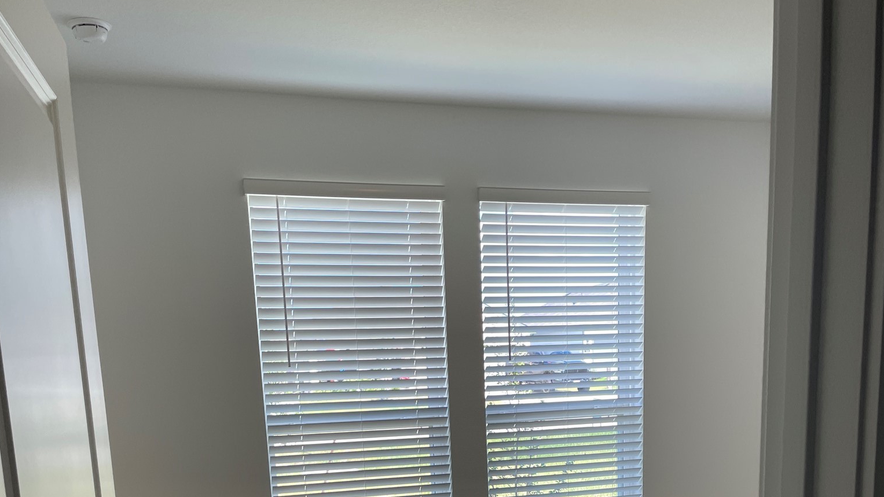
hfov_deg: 52.8
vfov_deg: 28.4
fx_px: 891
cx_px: 442
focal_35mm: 38
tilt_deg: -10.4
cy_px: 547
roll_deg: +2.3
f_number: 1.6
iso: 32
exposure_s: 1/121
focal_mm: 4.2
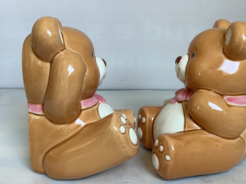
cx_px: 135
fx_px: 284
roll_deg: -0.1
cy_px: 105
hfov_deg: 46.7
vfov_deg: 35.9
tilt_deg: -17.3
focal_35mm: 40
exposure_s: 1/120
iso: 100
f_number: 2.4
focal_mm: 3.3
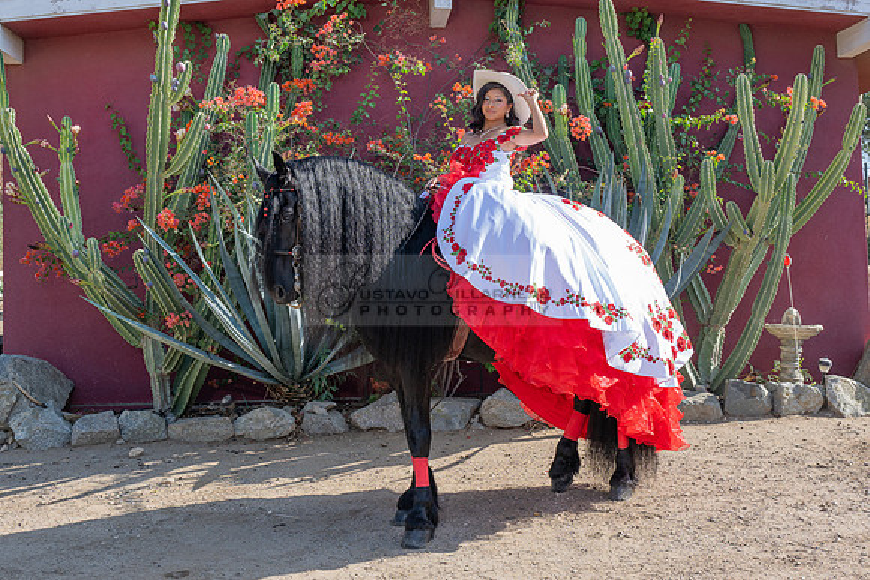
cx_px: 404
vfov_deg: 29.7
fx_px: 1091
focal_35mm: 45
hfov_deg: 43.4
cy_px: 222
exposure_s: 1/200
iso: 125
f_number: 6.3
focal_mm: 31
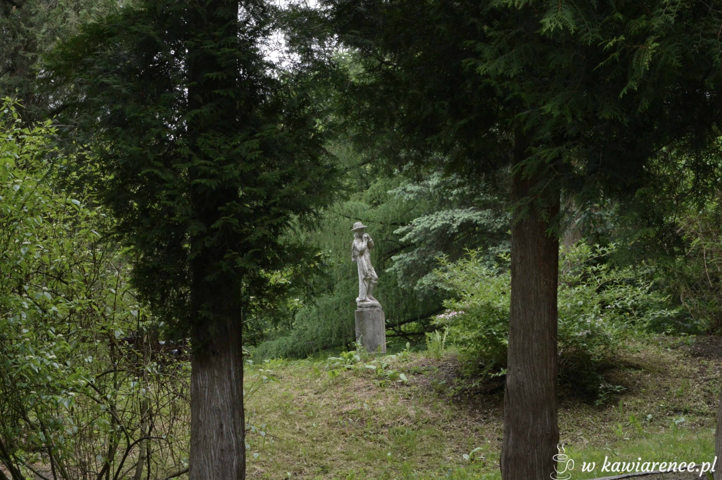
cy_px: 240
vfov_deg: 16.5
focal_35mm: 82
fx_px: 1653
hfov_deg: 24.6
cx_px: 361
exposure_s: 1/200
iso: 800
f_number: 13
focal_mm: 55
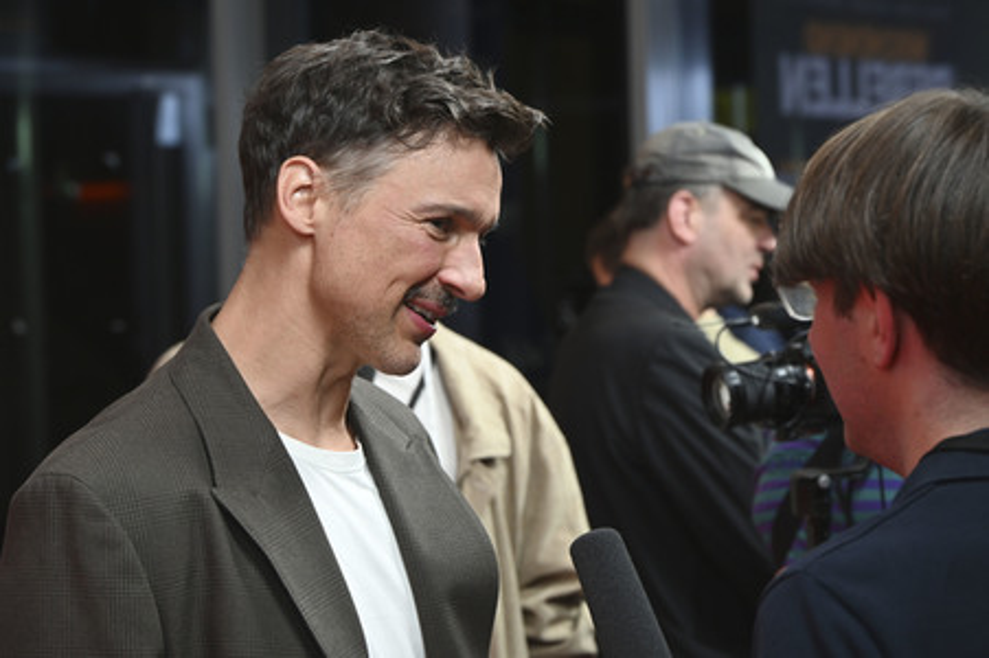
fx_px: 3157
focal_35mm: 115
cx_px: 494
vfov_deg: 11.9
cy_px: 329
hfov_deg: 17.8
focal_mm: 115
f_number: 8
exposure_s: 1/200
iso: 1250
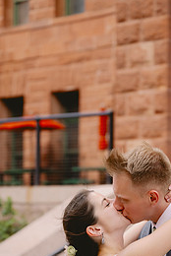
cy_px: 192
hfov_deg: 11.3
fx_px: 860
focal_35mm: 121
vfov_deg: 16.8
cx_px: 116
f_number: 2.8
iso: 1000
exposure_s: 1/2500
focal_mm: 70
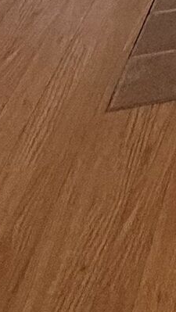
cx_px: 551
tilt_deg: -8.3
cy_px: -378
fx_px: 729
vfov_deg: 16.0
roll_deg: -3.3
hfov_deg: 9.9
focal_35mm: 88
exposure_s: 1/60
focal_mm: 2.22
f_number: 2.2
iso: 500
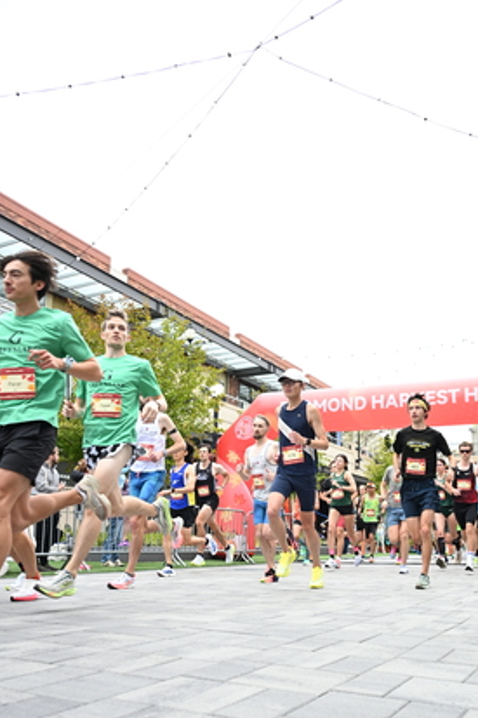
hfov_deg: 40.7
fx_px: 638
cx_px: 305
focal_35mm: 32
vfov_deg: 58.1
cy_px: 442
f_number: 4
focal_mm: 24
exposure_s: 1/640
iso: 2000
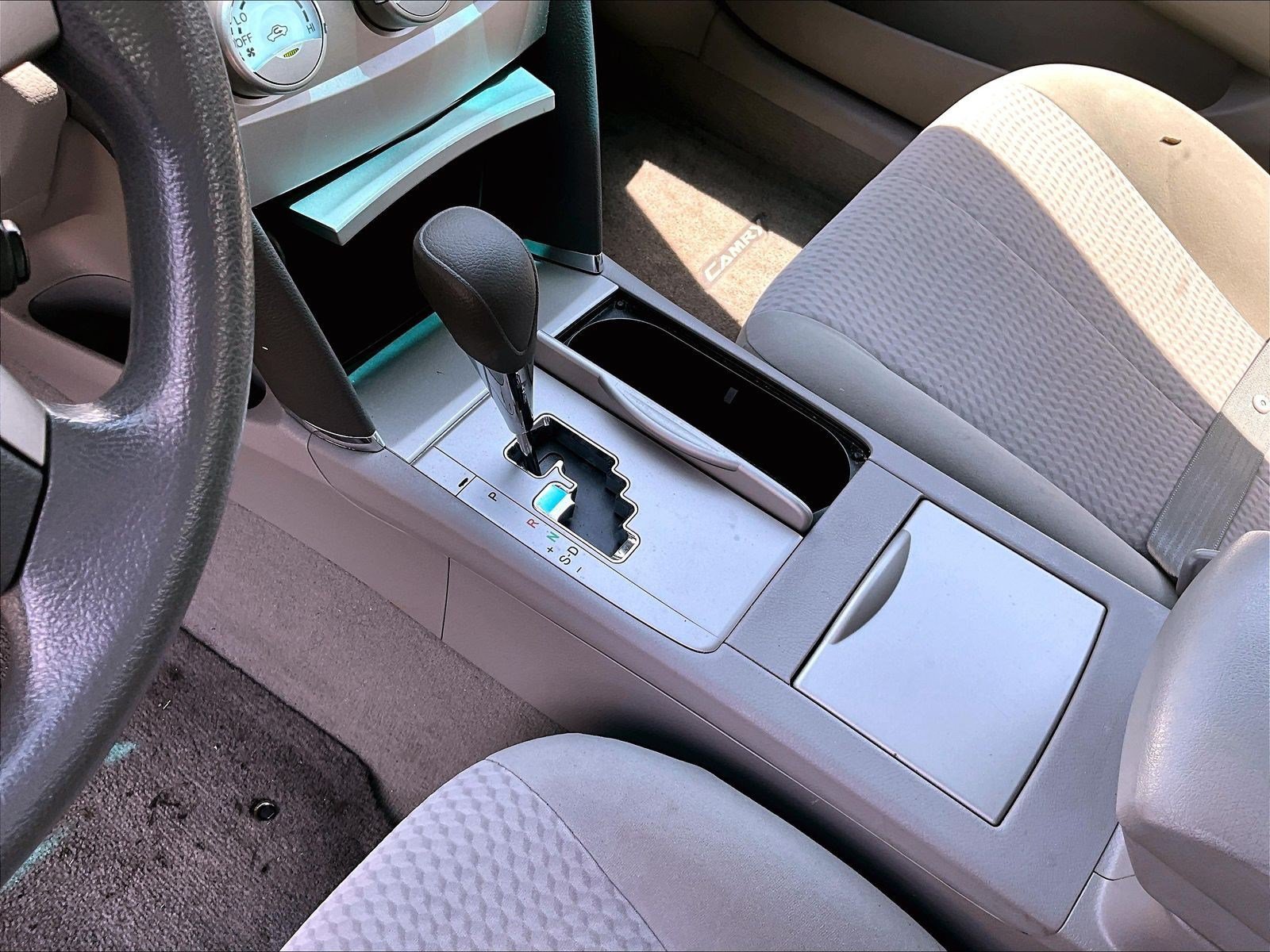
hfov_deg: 61.7
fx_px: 1064
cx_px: 635
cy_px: 476
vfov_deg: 48.2
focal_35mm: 29
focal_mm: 3
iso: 20
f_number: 1.8
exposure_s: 1/128
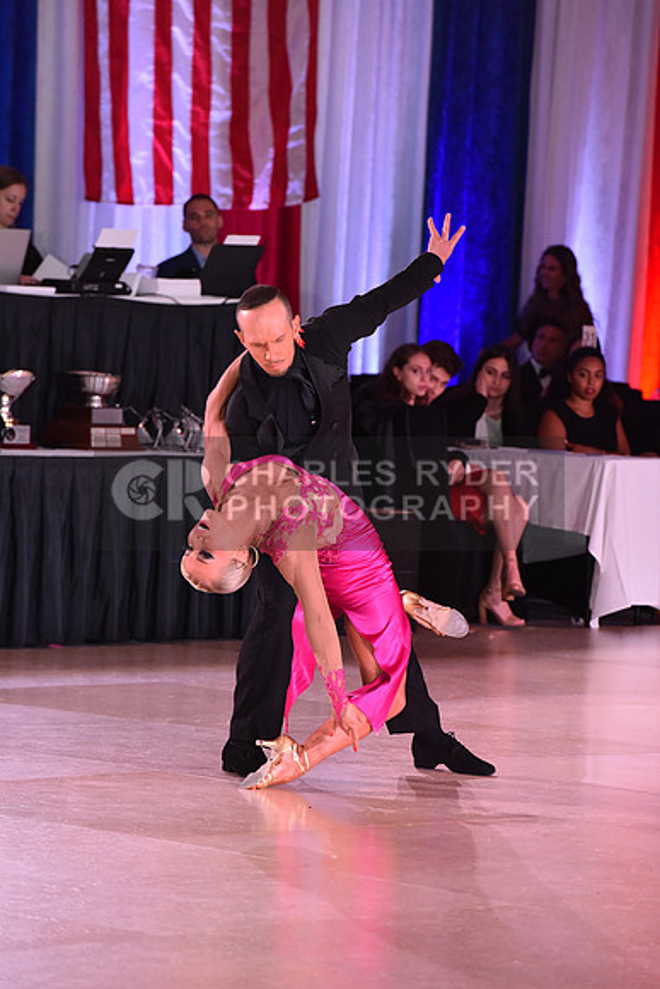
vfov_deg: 10.3
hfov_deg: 6.9
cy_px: 494
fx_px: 5496
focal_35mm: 200
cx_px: 330
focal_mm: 200
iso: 2500
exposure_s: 1/320
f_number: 5.6
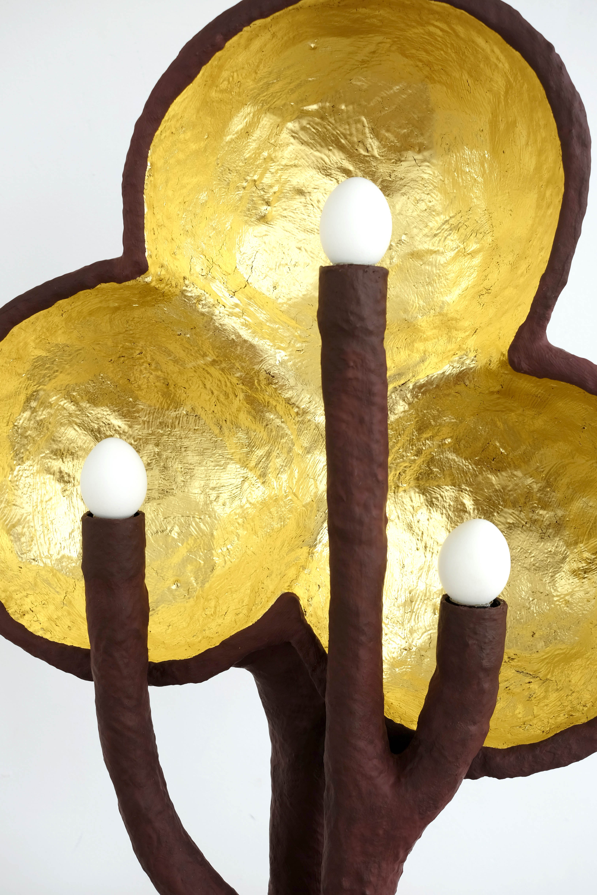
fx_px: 1020
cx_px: 298
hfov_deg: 32.6
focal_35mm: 41
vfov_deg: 47.4
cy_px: 448
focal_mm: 27
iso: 200
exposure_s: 1/60
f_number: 5
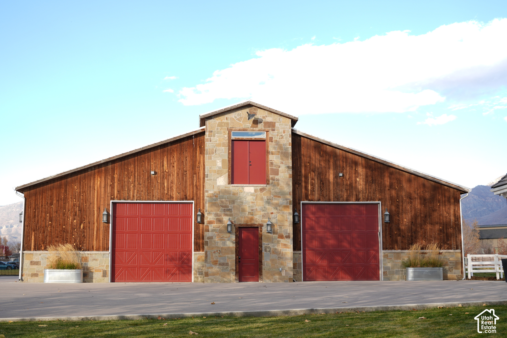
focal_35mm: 47
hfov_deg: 42.0
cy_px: 169
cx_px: 254
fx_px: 661
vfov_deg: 28.7
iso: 80
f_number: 2.8
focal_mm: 31.3
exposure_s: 1/320
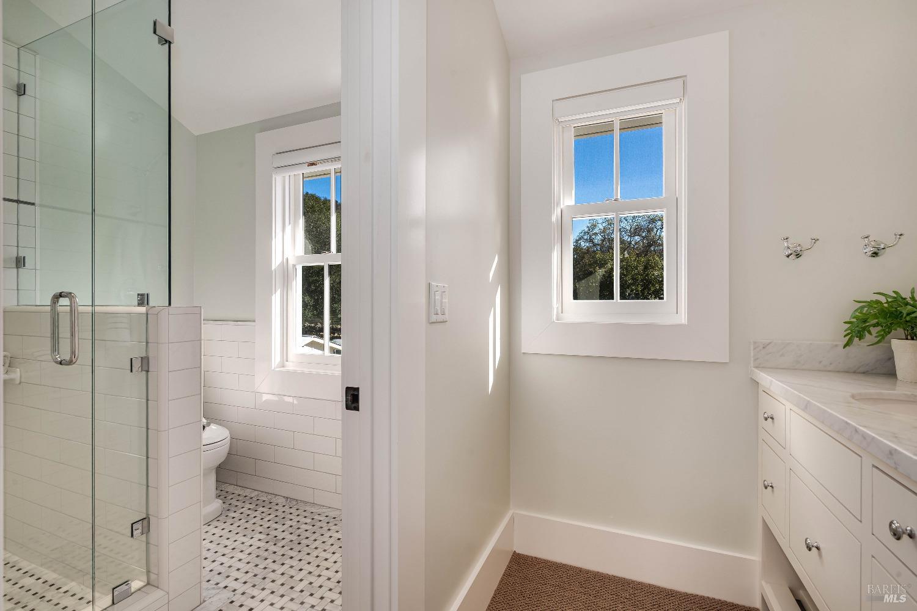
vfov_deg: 73.7
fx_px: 408
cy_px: 306
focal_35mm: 16
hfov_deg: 96.7
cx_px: 458
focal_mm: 16
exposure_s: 1/125
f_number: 11
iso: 320
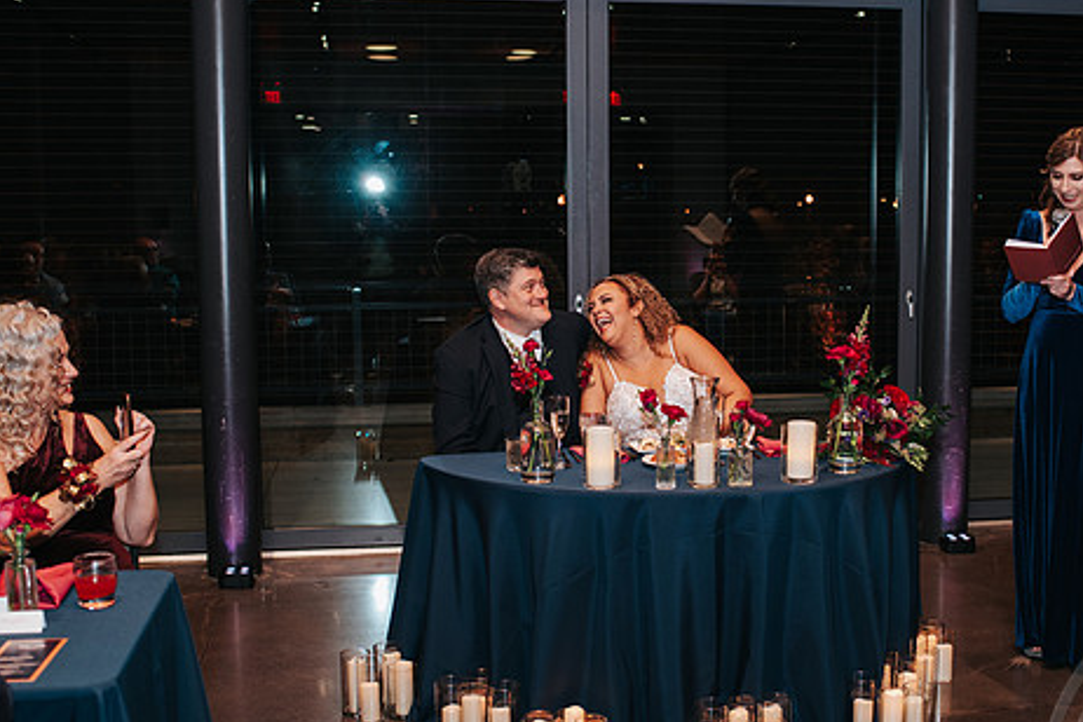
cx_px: 629
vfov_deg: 28.1
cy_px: 360
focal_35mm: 48
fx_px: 1444
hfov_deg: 41.0
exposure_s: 1/200
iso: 1000
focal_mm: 35
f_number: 2.8
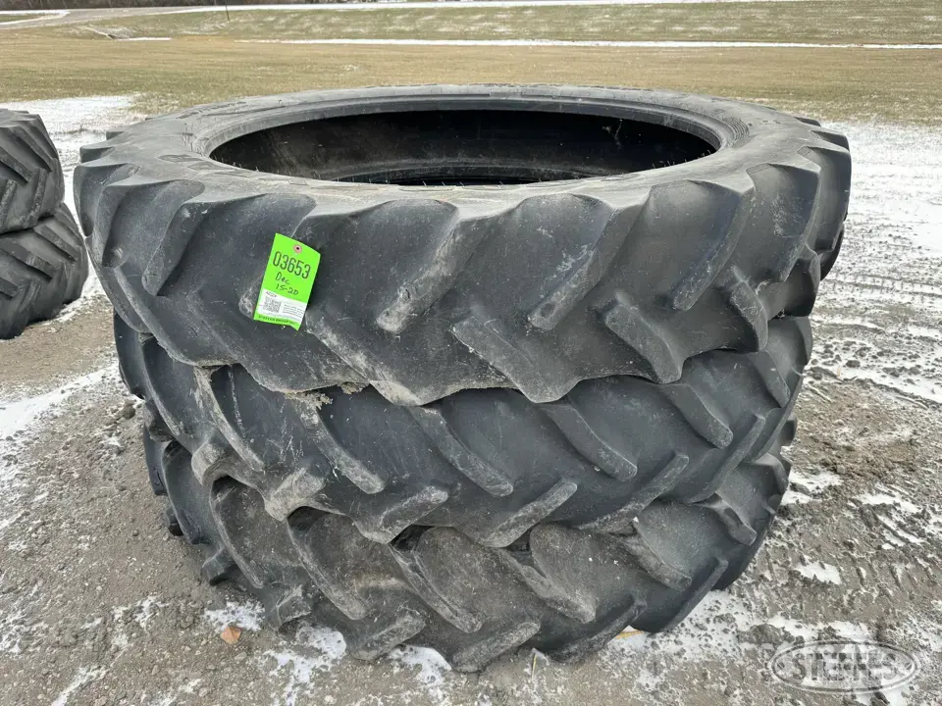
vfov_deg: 56.8
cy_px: 353
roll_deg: -1.2
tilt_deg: -25.1
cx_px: 471
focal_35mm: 24
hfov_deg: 71.6
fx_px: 653
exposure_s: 1/562
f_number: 1.78
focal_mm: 6.86
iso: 80
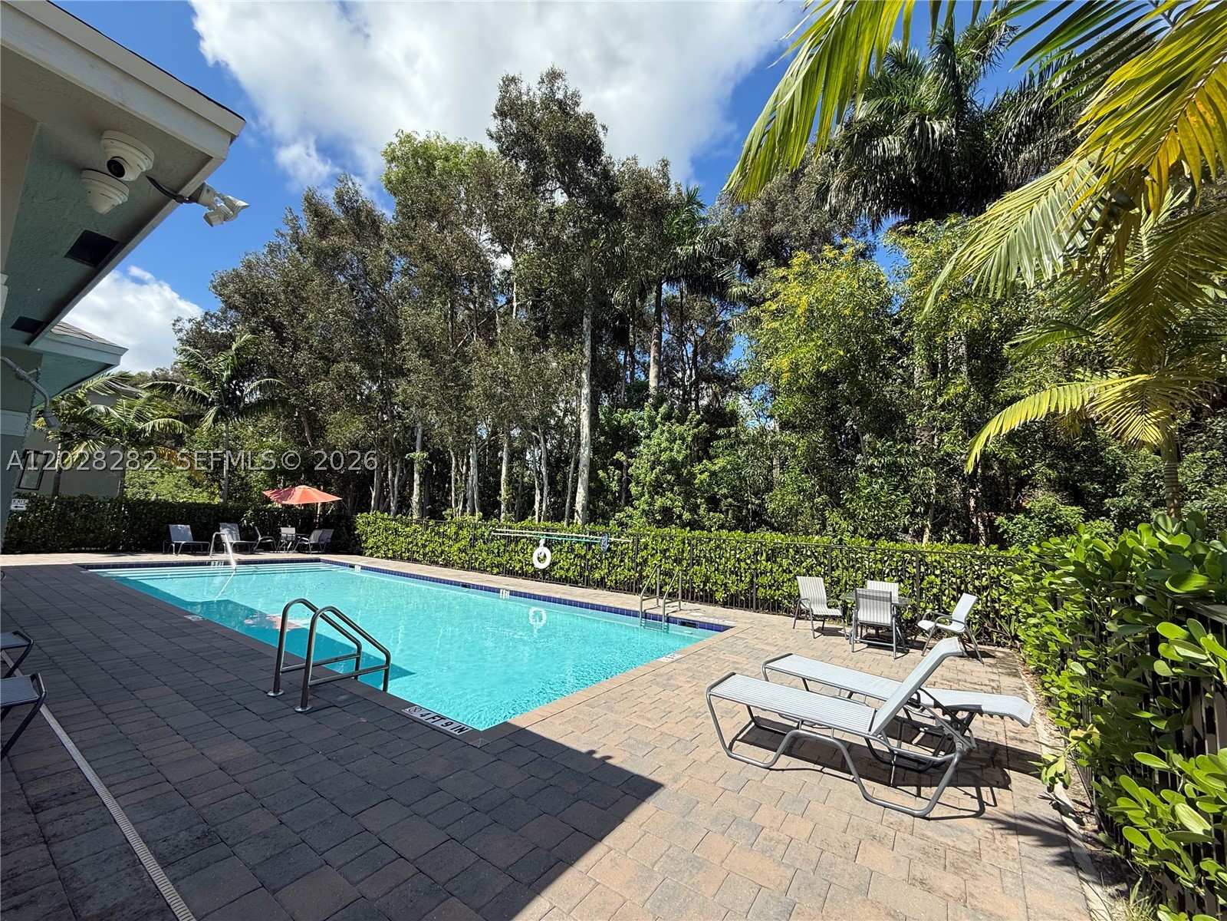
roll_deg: -3.5
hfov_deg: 102.1
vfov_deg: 85.7
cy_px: 460
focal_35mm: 14
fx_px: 496
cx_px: 614
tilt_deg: +7.8
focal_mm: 2.22
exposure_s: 1/901
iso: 50
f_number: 2.2
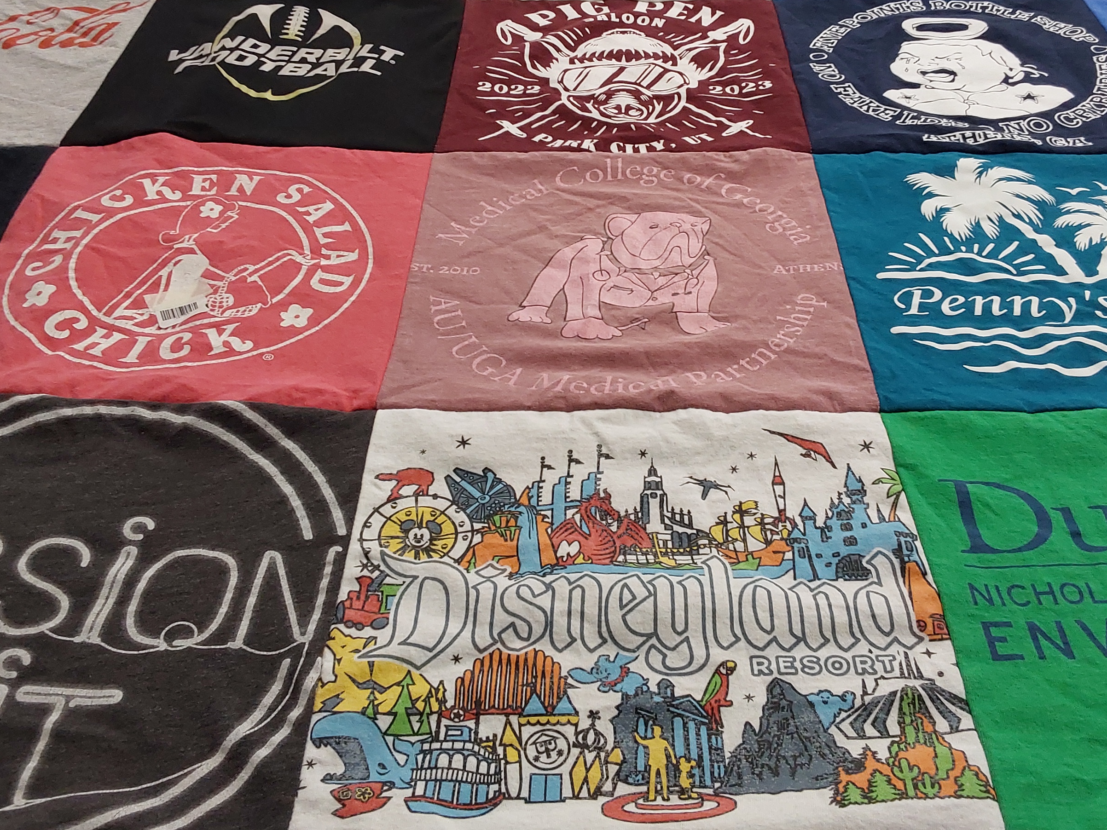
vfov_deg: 37.5
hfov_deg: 49.0
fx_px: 1215
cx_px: 577
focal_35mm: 38
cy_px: 311
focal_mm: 2.91
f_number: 1.9
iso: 100
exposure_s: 1/60
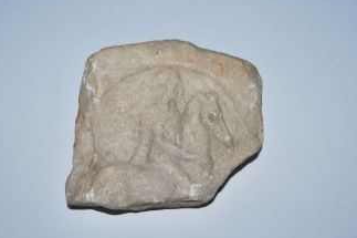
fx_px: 571
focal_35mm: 58
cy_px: 118
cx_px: 162
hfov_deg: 34.7
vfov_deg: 23.5
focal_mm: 31
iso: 200
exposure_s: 1/60
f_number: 4.5
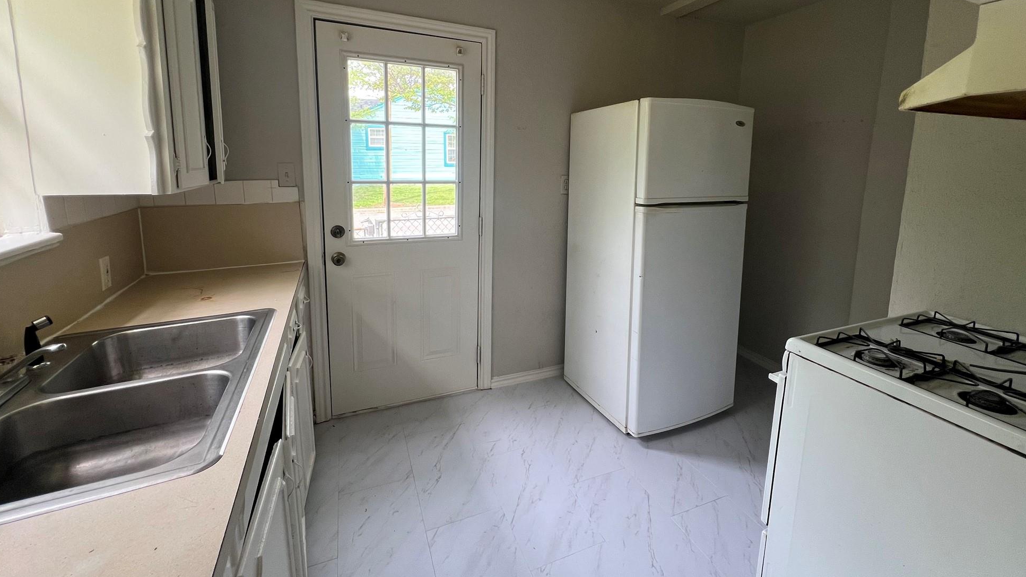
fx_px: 408
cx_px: 538
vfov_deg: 69.4
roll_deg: -1.8
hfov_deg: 102.9
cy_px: 217
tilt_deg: -8.9
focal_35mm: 15
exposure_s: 1/99
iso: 64
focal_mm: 1.57
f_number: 1.8
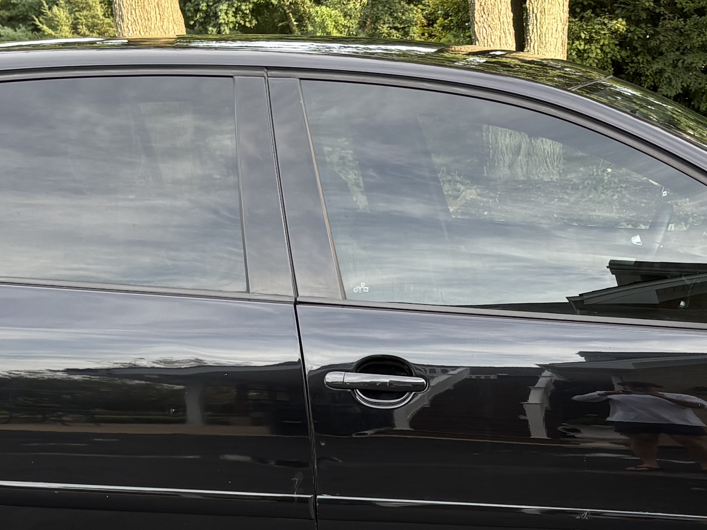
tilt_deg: -8.4
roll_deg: +2.0
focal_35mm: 82
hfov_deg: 23.5
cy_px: 380
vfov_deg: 17.9
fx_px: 1675
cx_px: 573
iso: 50
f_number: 1.6
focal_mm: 5.96
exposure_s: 1/193
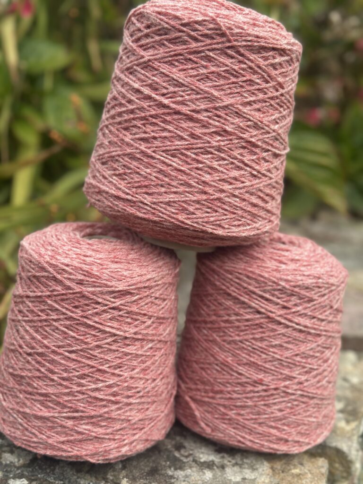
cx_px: 182
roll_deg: -3.5
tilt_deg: -13.6
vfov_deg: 39.7
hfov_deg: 30.3
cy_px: 242
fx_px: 671
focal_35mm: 48
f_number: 1.78
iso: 80
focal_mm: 6.86
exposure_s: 1/1453
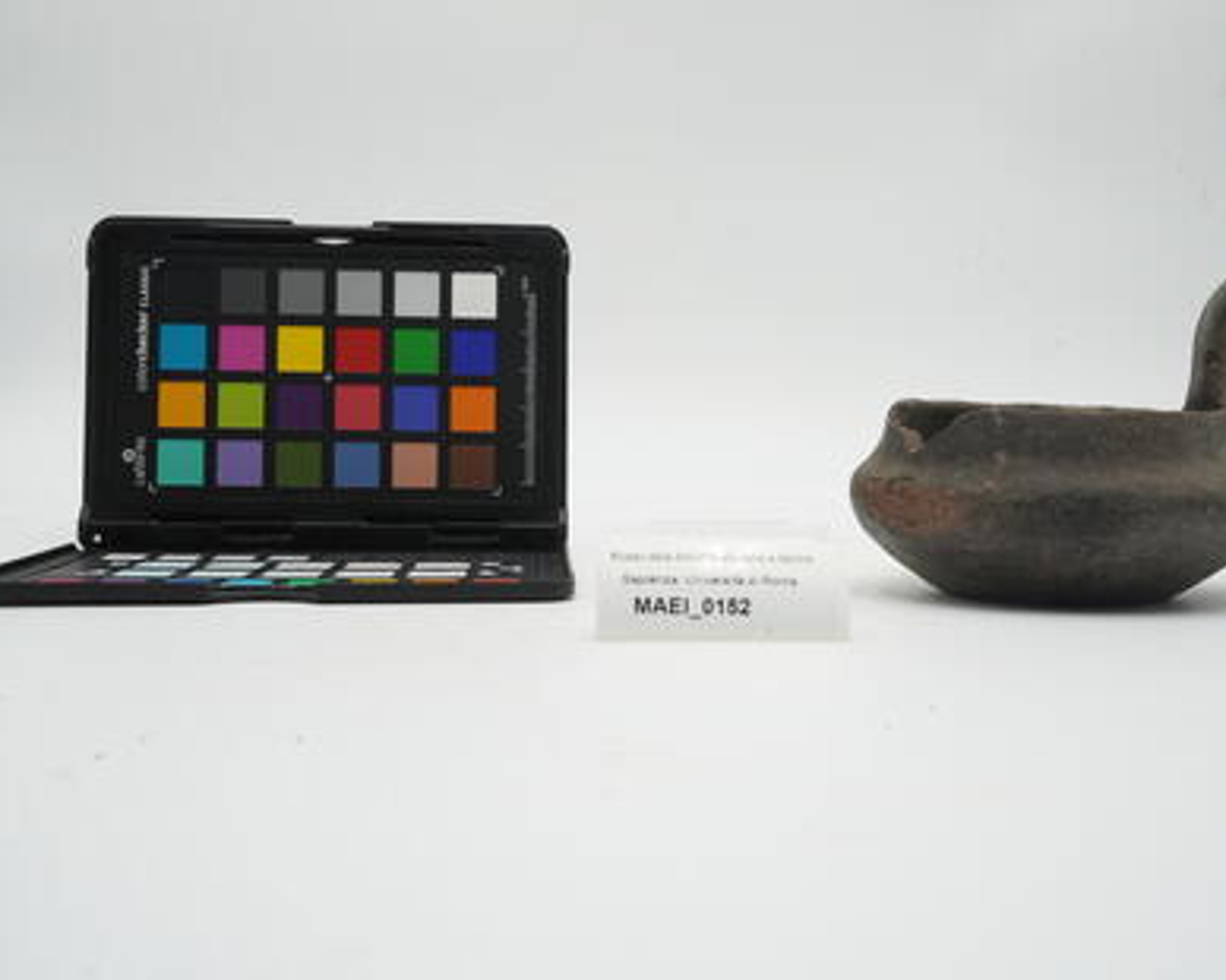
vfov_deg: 40.5
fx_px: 1327
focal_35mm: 37
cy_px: 477
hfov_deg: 49.6
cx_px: 651
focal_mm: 21
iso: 100
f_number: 16
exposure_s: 1/10
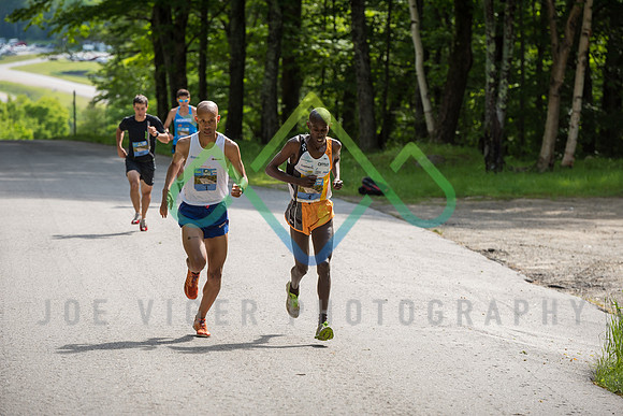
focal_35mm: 175
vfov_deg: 7.9
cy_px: 208
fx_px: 3029
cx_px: 312
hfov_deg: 11.7
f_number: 5.6
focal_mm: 175
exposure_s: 1/320
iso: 200
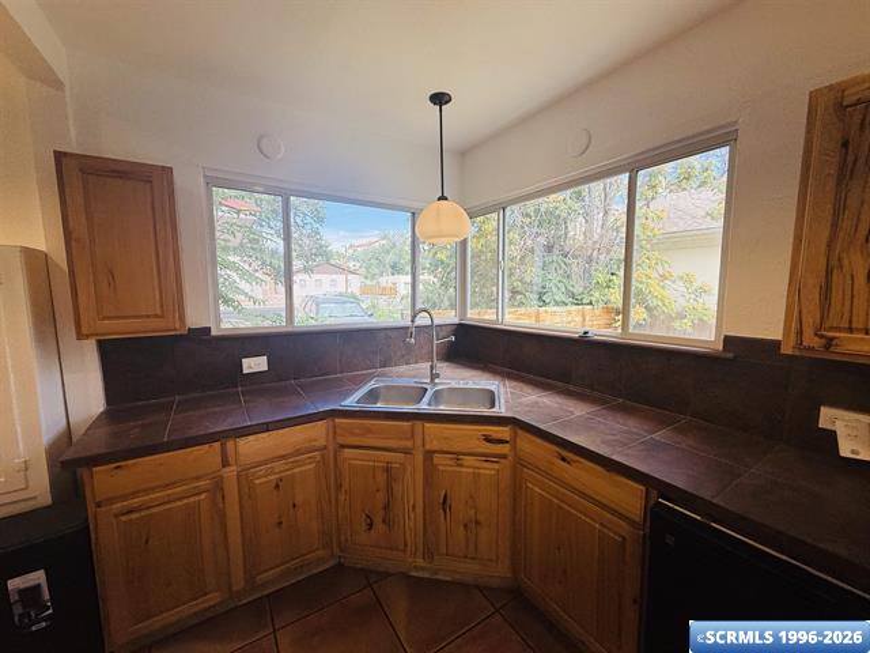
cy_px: 326
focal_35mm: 14
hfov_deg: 102.1
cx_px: 435
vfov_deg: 85.7
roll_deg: +0.6
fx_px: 352
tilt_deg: -6.5
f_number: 2.2
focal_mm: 2.22
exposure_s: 1/186
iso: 50
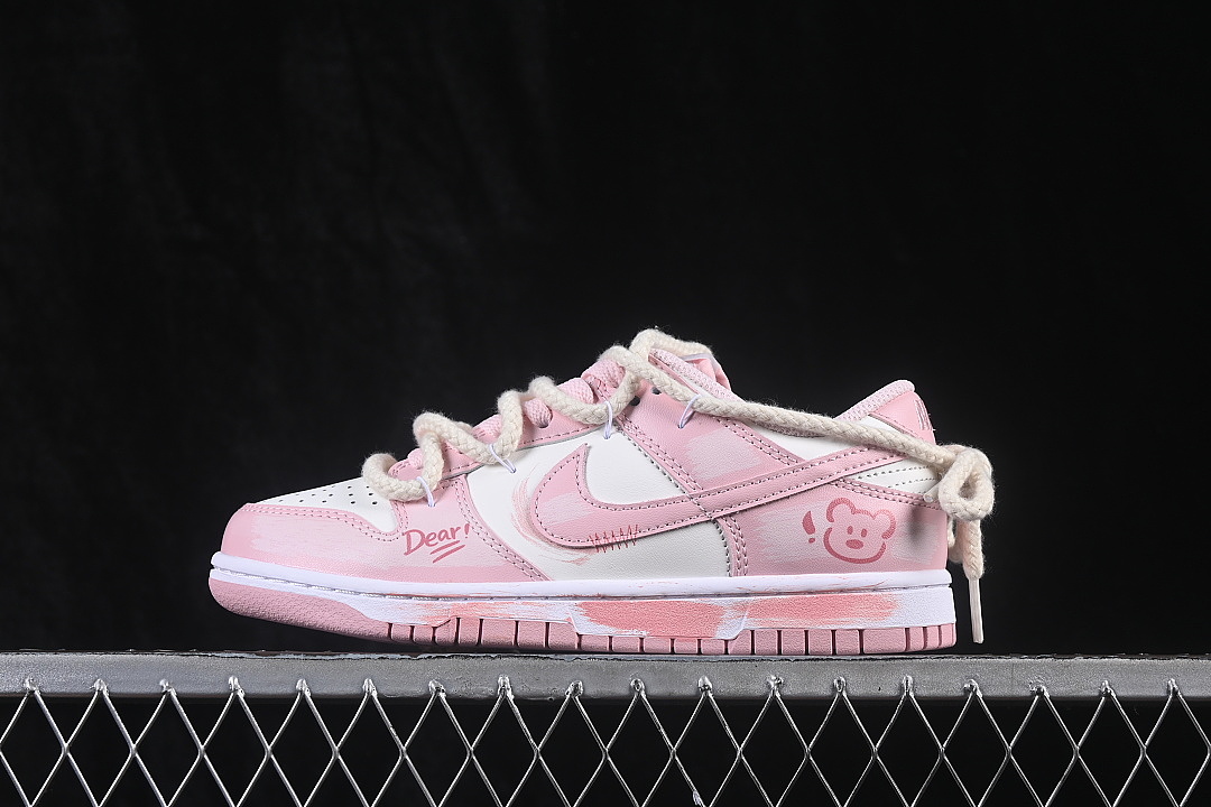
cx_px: 606
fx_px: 2523
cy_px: 404
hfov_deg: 27.0
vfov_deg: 18.2
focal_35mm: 75
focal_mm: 50
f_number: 8
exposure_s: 1/80
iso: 160
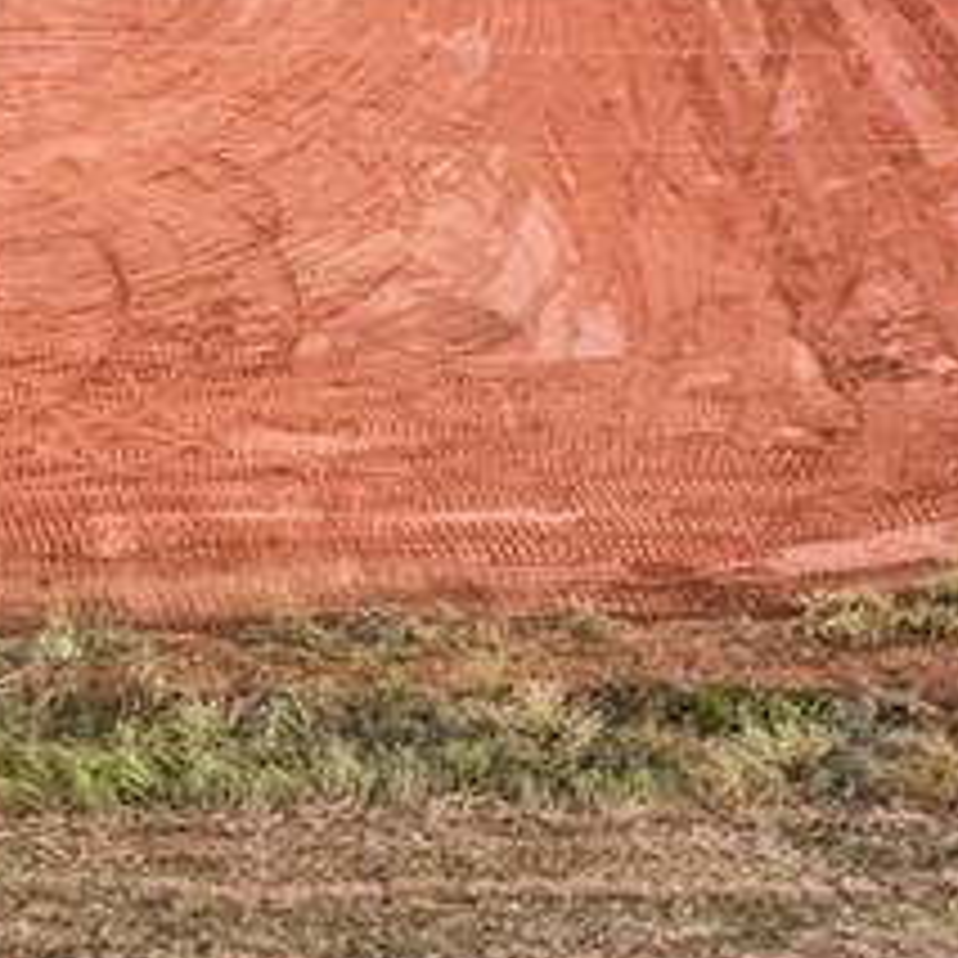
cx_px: -286
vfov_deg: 18.3
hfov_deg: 18.0
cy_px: -175
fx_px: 2818
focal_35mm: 90
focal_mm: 8.4
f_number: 2.8
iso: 150
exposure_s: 1/160
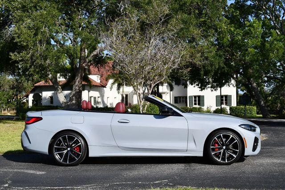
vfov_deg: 28.1
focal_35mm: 48
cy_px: 95
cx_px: 142
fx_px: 380
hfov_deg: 41.1
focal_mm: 24
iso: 100
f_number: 8
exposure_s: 1/250
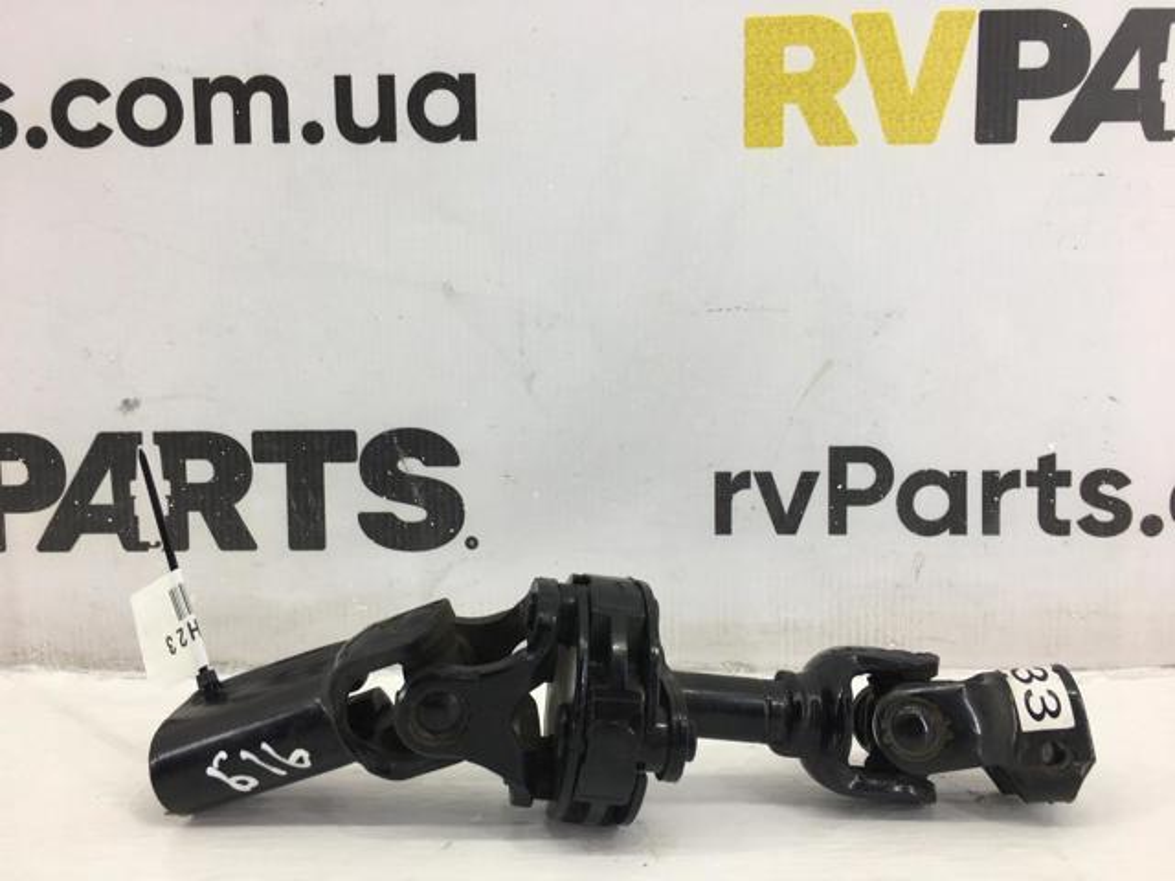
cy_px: 440
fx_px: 984
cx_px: 588
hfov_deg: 61.7
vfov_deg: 48.2
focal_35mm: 29
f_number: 2.2
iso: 25
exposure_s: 1/50
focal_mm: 4.15
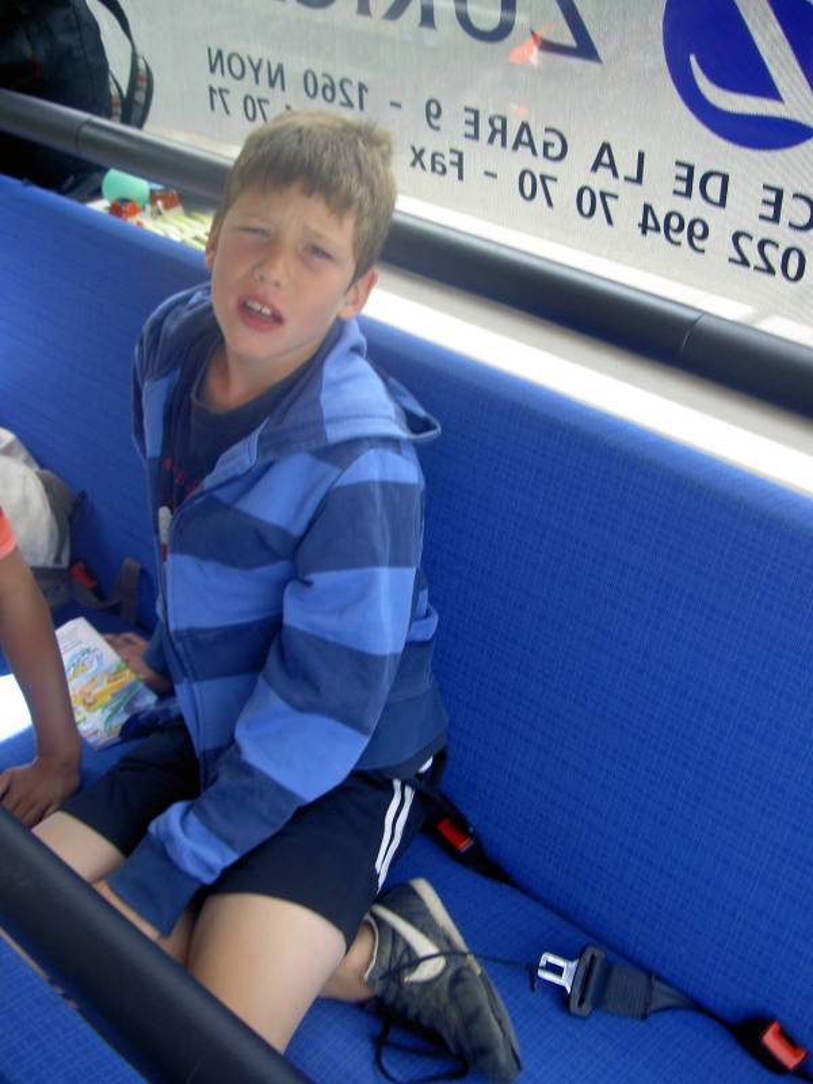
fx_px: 1221
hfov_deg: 36.8
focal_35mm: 39
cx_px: 406
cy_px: 542
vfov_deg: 47.9
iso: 100
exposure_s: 1/60
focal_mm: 8
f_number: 2.8
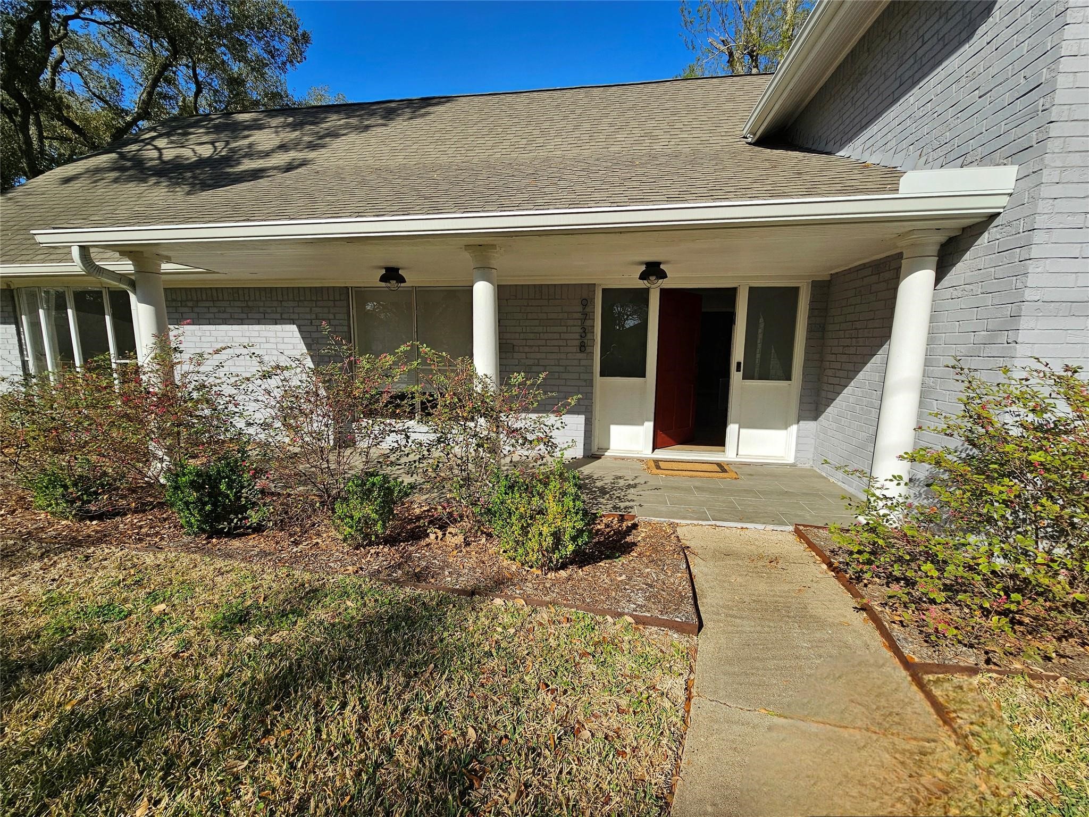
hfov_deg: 106.2
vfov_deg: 89.9
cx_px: 544
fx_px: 409
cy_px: 408
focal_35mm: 13
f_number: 2.2
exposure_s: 1/2500
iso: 50
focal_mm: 2.2
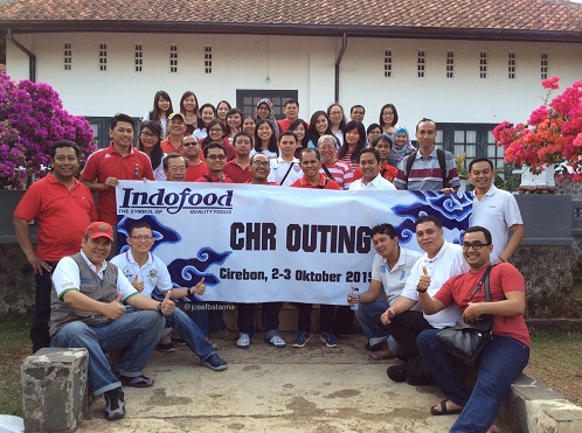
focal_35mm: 32
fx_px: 537
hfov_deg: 56.9
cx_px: 291
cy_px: 216
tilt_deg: -0.5
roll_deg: +0.6
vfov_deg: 44.0
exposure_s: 1/283
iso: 32
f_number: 2.4
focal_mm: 3.3
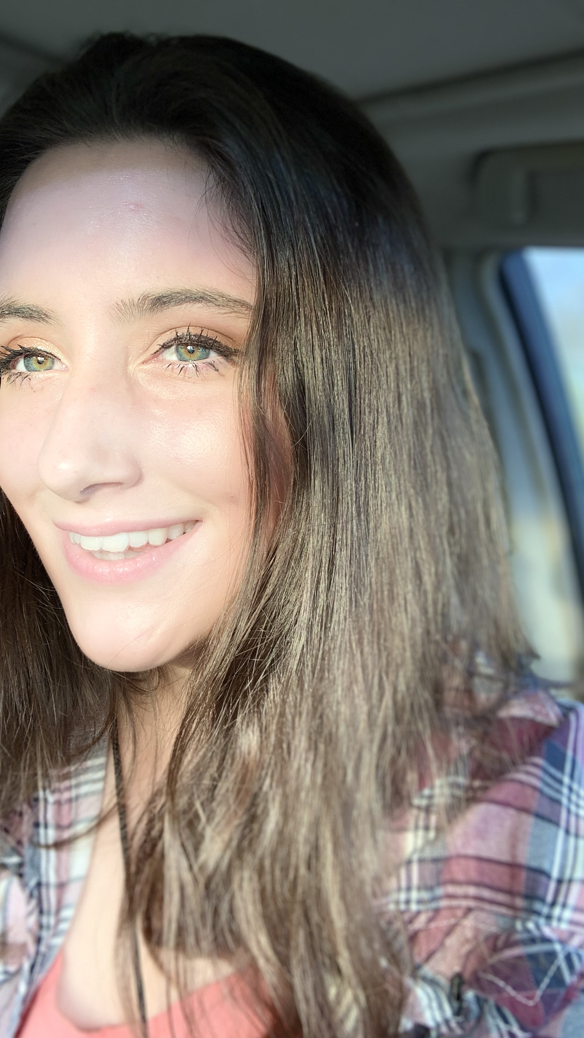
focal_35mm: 35
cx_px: 216
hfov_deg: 33.5
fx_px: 964
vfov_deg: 56.6
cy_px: 521
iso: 20
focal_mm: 2.87
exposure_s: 1/121
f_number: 2.2
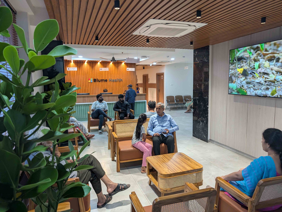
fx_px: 196
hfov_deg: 71.5
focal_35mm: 24
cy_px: 106
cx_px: 141
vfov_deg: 56.9
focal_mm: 6.9
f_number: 1.68
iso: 239
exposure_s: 1/50
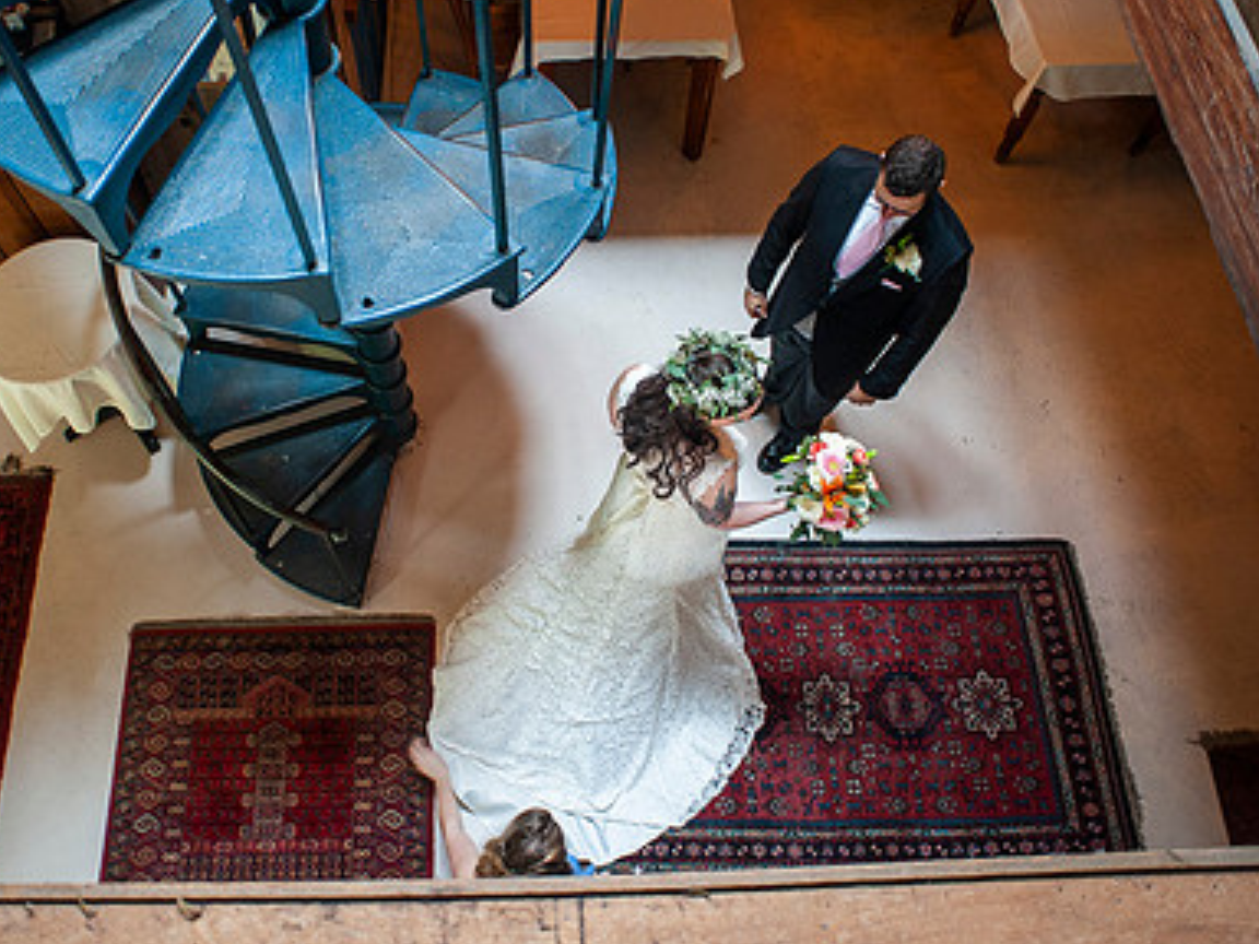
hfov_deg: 61.2
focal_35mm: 29
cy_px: 400
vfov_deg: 48.1
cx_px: 508
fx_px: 1055
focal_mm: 20
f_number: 2.8
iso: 1000
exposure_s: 1/50
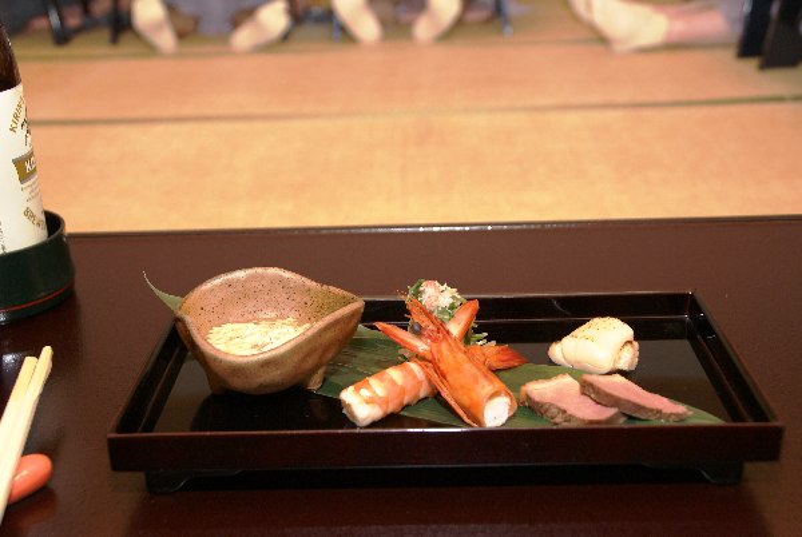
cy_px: 268
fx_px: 1004
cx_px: 401
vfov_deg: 30.0
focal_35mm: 45
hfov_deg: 43.5
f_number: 5.6
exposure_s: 1/60
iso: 400
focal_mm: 30
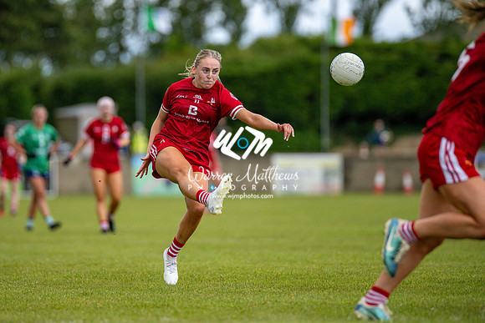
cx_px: 175
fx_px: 5176
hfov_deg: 5.4
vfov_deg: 3.6
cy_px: 141
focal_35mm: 384
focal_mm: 300
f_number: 2.8
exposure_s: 1/6400
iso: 500
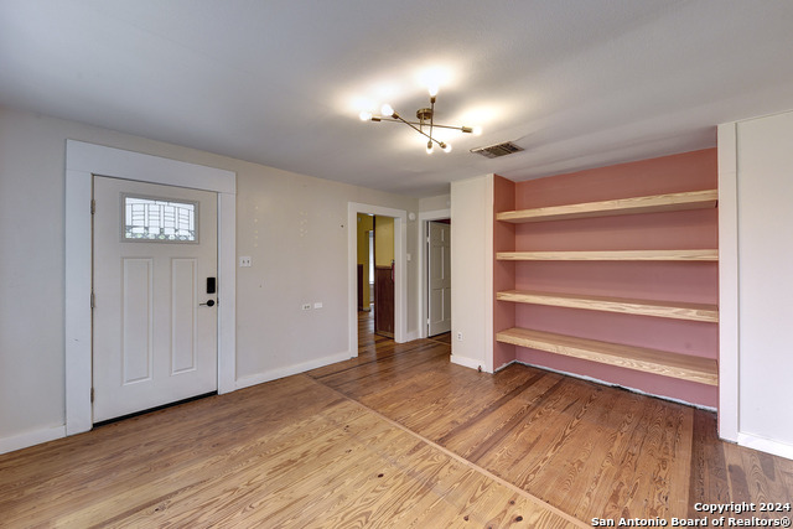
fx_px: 286
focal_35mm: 13
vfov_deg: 85.5
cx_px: 396
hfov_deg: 108.3
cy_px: 264
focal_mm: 13
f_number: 8
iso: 400
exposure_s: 1/10
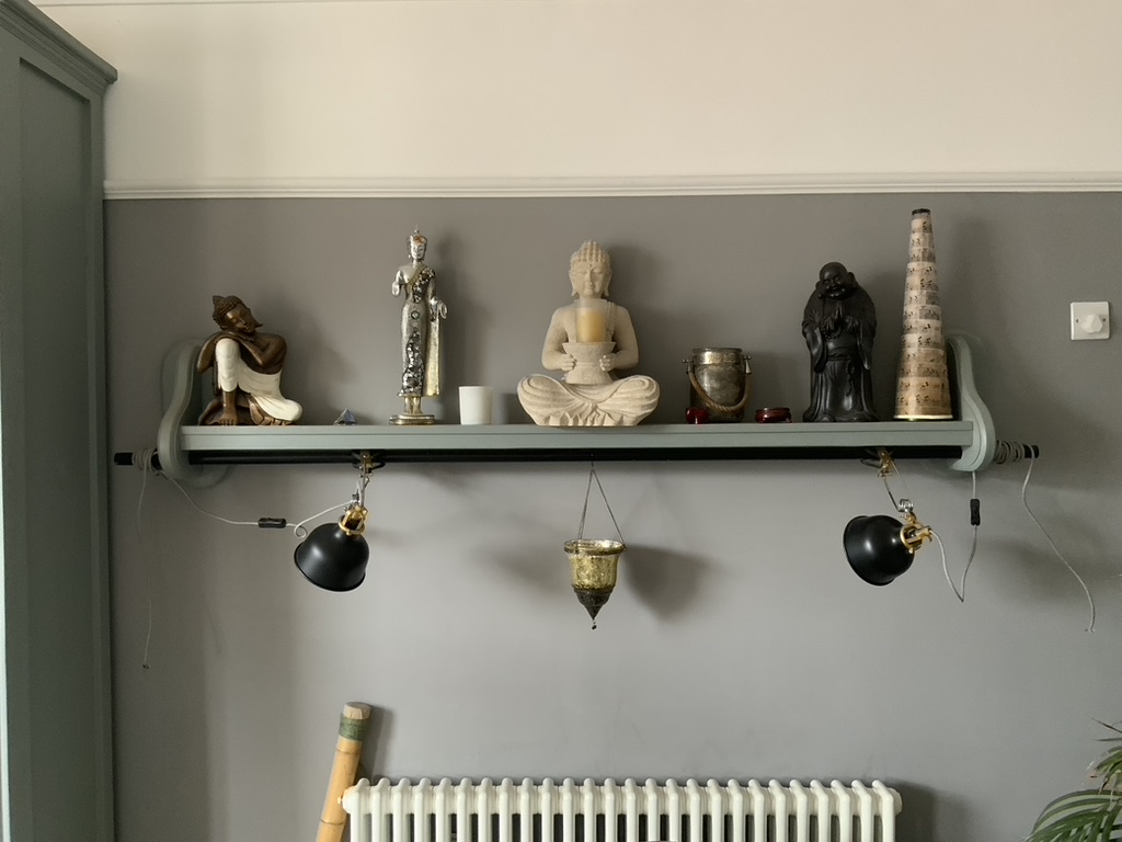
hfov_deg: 61.7
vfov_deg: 48.2
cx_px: 561
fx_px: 940
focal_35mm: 29
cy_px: 421
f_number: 1.8
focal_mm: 3
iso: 200
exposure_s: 1/40
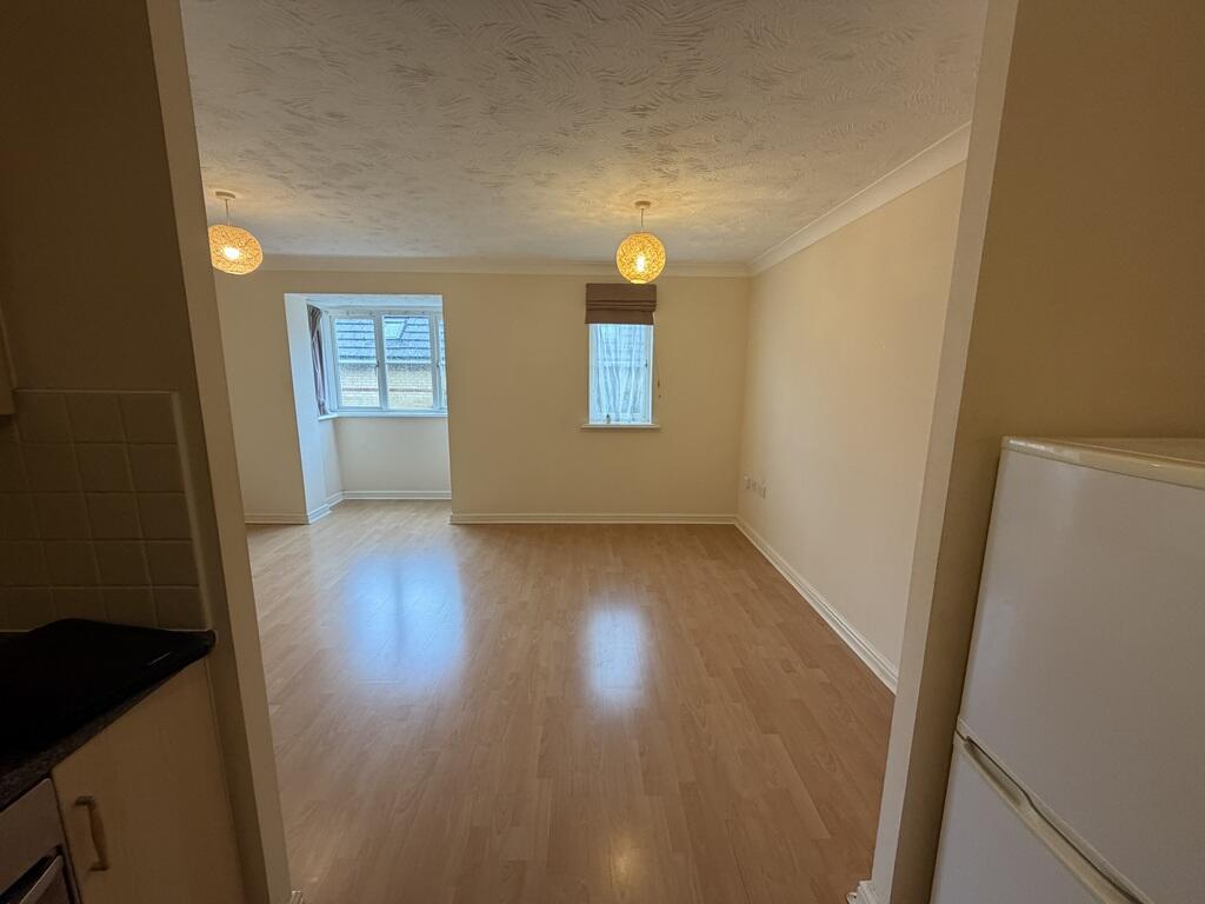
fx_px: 487
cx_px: 602
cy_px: 452
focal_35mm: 14
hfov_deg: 102.1
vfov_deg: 85.7
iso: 250
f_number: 2.2
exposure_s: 1/50
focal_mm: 2.22
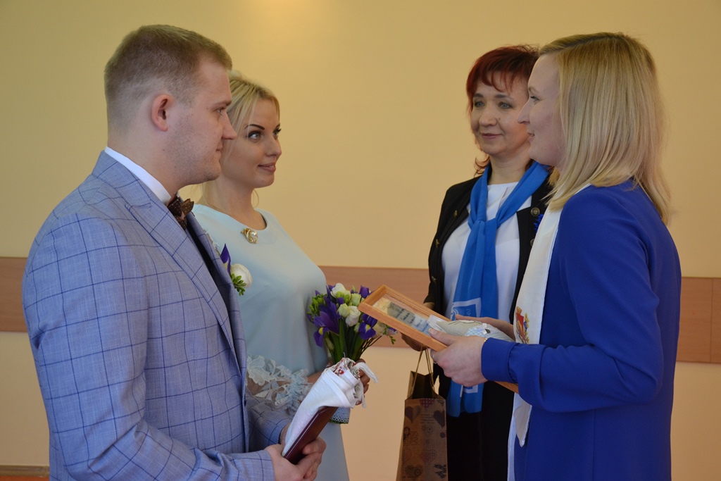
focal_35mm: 52
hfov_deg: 37.8
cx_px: 360
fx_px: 1052
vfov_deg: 25.8
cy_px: 240
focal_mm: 35
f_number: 4.5
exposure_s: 1/60
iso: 1000
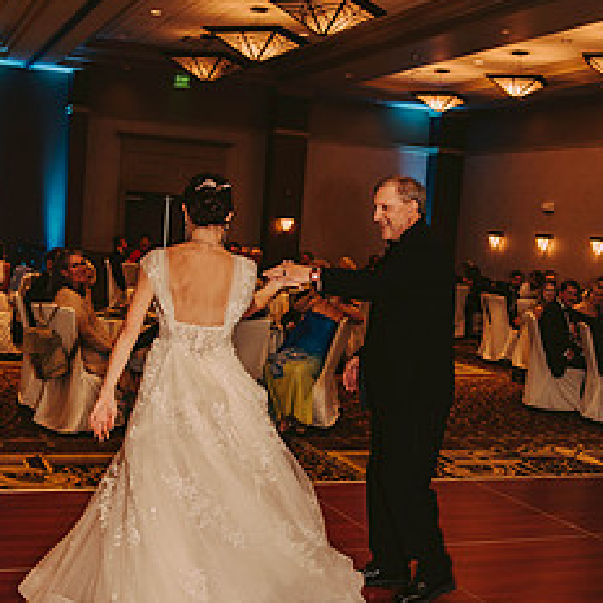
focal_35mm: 51
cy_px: 364
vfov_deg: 33.3
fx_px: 1005
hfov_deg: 33.4
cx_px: 278
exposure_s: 1/60
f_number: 2.8
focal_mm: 31
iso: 500
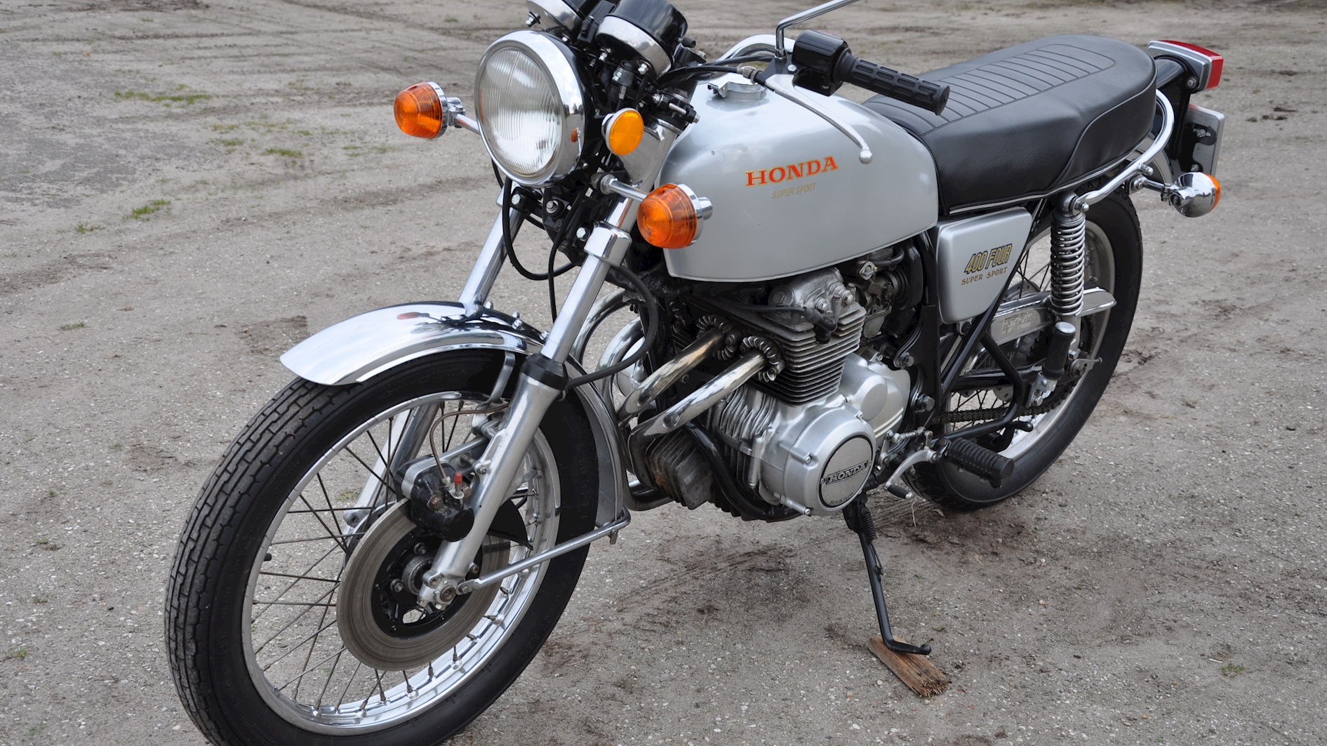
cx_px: 662
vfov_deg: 23.5
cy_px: 372
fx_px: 1794
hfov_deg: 40.6
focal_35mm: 51
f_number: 6.3
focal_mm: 32
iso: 200
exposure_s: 1/160
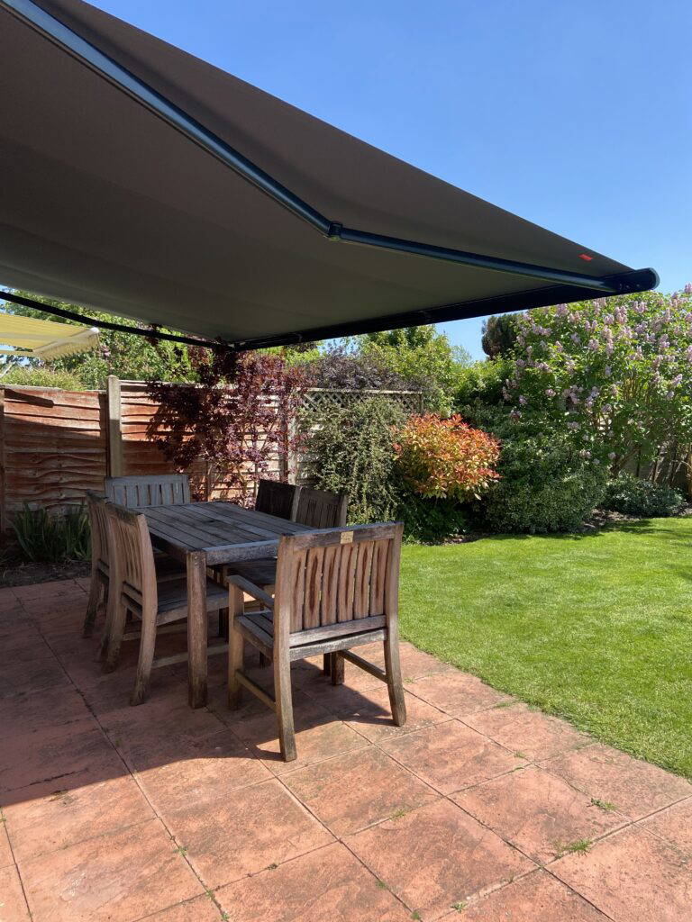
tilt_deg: -4.4
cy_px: 461
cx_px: 346
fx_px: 693
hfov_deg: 53.1
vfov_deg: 67.3
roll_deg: -0.7
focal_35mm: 26
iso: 32
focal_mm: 4.25
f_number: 1.8
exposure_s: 1/1287
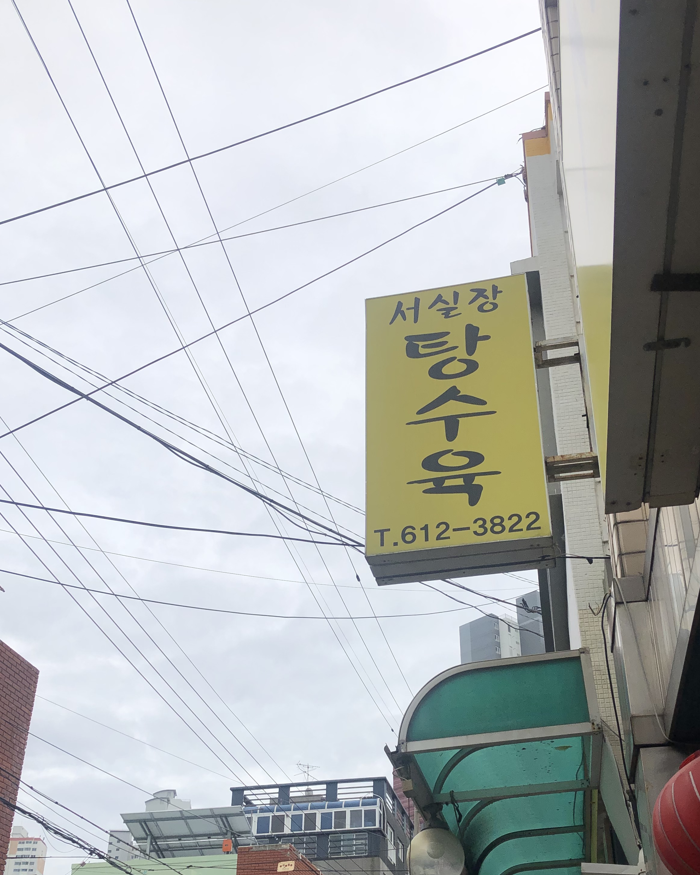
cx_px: 422
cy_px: 578
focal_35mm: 38
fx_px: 984
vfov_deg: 47.2
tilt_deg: +27.5
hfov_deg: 39.0
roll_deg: +1.8
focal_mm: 3.99
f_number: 1.8
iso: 25
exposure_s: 1/4000
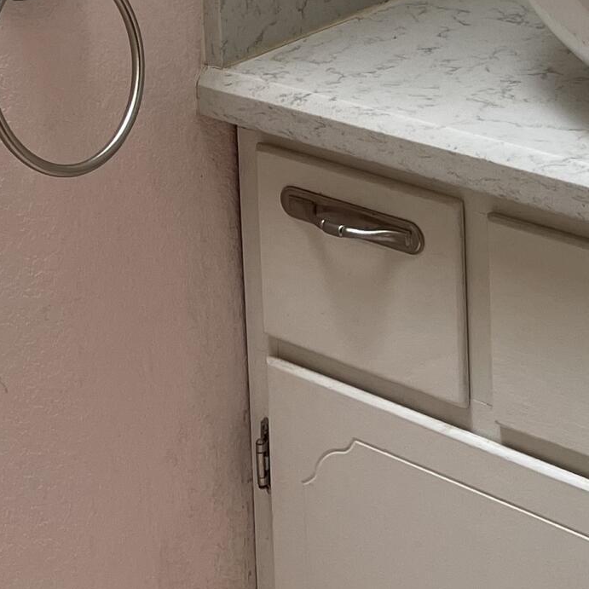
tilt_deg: -9.4
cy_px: -276
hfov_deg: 18.1
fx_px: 1848
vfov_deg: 16.6
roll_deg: +2.6
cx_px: 238
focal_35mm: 96
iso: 125
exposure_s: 1/121
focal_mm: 5.1
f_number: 1.6
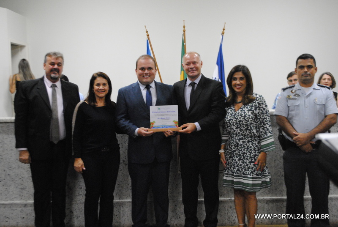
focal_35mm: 39
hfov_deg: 49.5
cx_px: 169
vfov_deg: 34.4
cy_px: 114
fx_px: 367
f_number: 4.2
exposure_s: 1/40
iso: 1600
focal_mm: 26
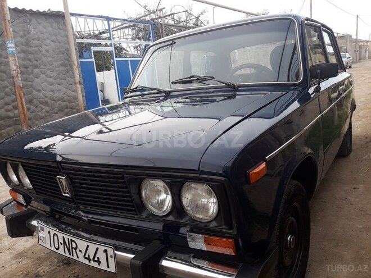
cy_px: 139
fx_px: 300
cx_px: 186
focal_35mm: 28
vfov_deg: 49.7
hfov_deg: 63.4
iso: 40
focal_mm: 3.7
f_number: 1.9
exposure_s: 1/196
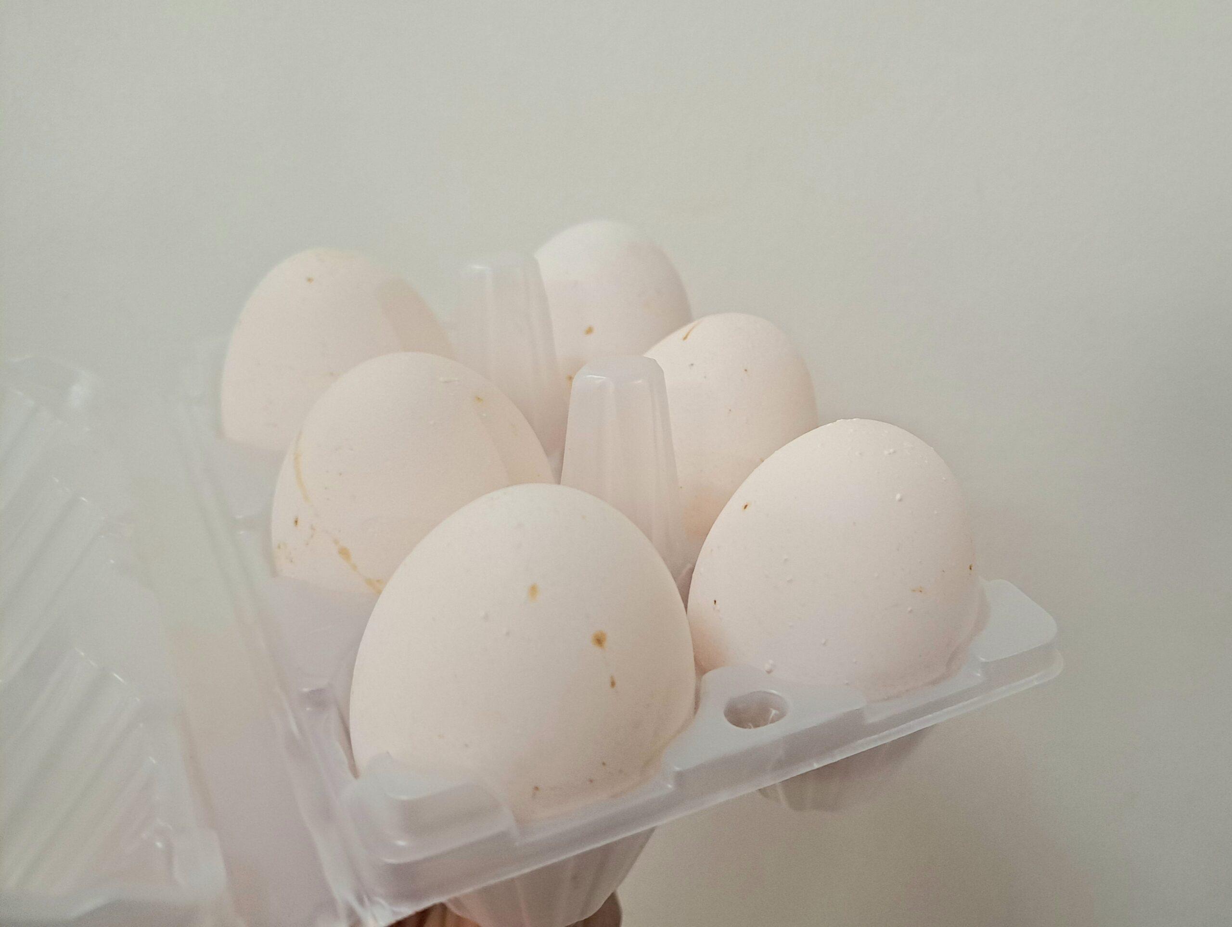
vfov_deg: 56.9
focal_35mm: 24
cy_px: 464
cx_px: 616
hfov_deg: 71.5
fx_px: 855
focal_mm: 5.23
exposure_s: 1/60.2
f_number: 1.8
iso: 200
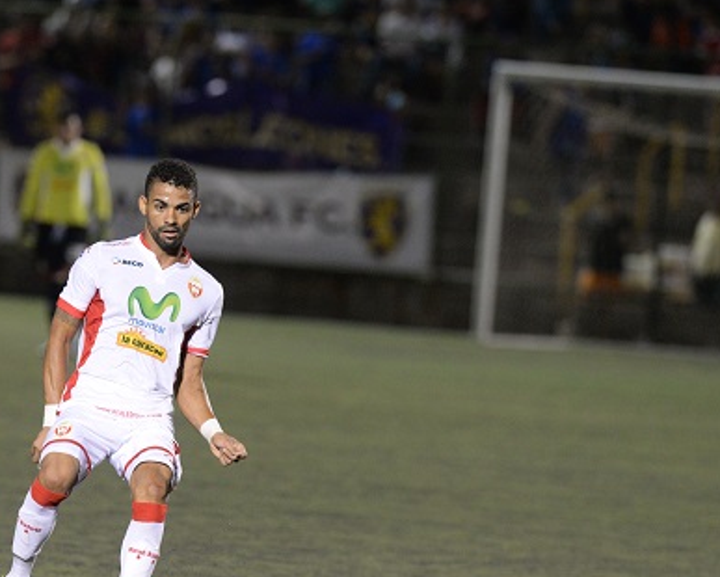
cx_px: 140
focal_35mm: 509
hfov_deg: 3.8
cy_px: 418
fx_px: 10852
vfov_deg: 3.0
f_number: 4
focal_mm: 300
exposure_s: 1/800
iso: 4000
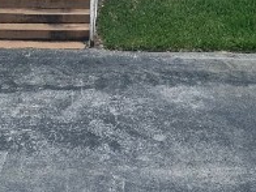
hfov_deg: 26.7
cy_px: -116
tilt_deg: +3.4
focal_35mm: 73
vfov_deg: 17.6
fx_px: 540
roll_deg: -0.9
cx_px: 131
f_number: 2.2
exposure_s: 1/443
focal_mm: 2.22
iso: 40
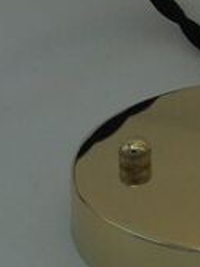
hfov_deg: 7.1
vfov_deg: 9.1
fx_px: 1581
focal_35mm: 205
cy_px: -265
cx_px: 287
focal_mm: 6.9
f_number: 4.2
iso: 100
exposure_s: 1/160
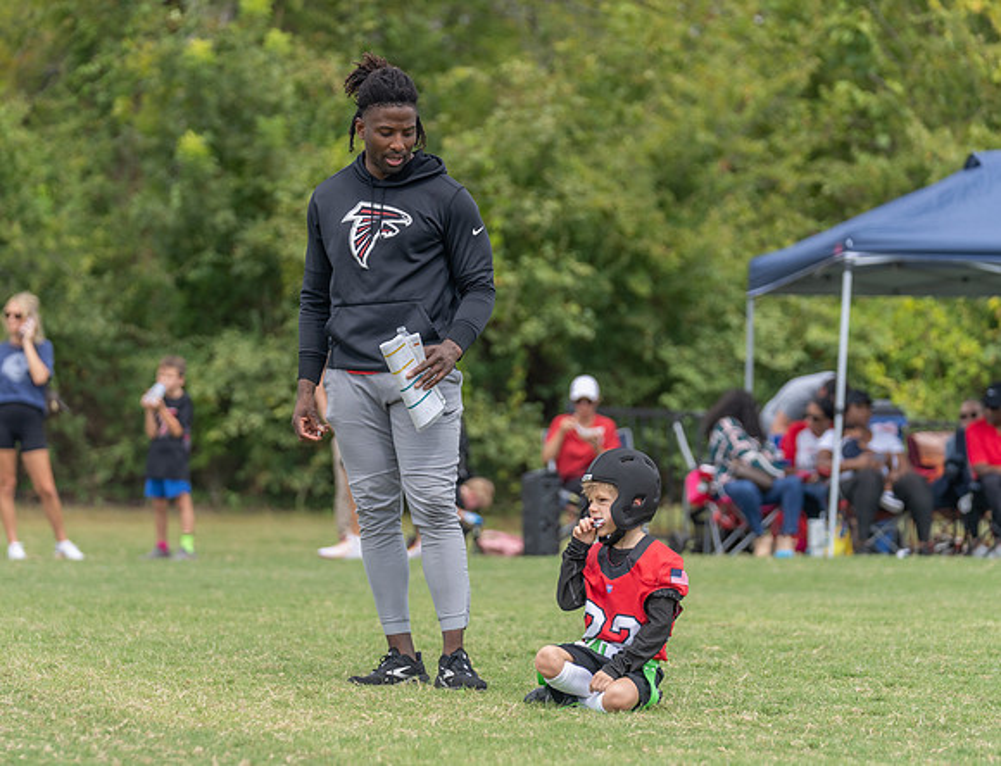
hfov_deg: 10.9
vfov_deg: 8.4
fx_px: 5237
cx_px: 409
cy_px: 400
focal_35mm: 180
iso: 100
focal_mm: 150
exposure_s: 1/1250
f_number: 3.5
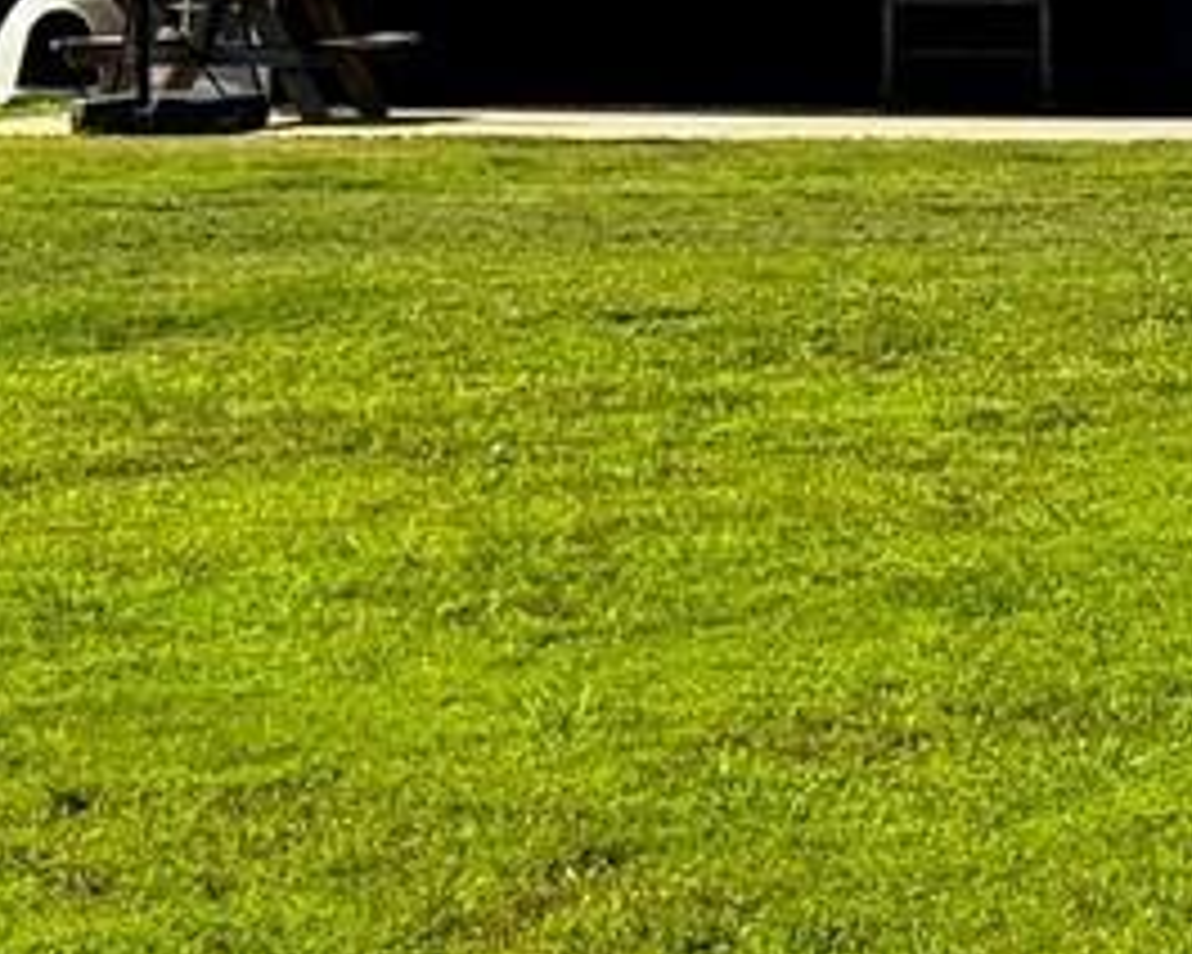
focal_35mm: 181
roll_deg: -0.2
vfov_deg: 8.5
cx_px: 1237
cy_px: -148
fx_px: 6385
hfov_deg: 10.6
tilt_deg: -1.9
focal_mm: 6.76
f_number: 1.78
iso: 64
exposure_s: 1/4608
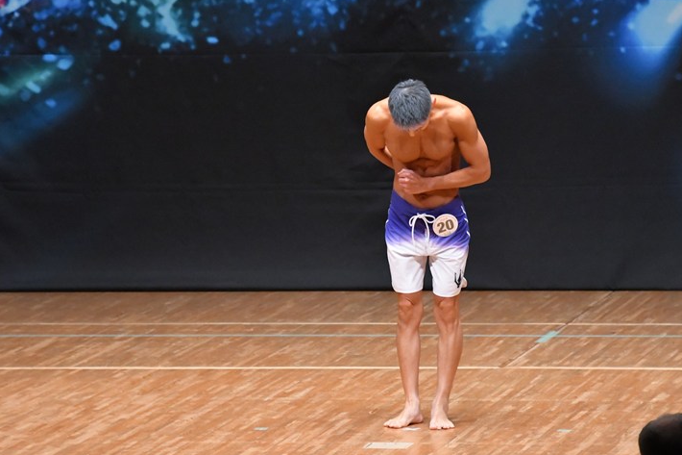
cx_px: 355
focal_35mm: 311
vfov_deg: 4.4
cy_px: 229
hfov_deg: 6.6
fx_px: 5890
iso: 8000
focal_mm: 190
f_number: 5.6
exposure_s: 1/400
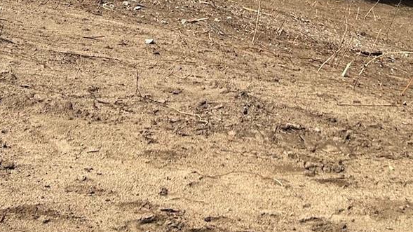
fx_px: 843
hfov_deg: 27.5
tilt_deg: +4.3
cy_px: -156
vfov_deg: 14.2
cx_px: 226
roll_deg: +1.3
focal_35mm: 77
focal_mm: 5.7
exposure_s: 1/4115
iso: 50
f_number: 1.5
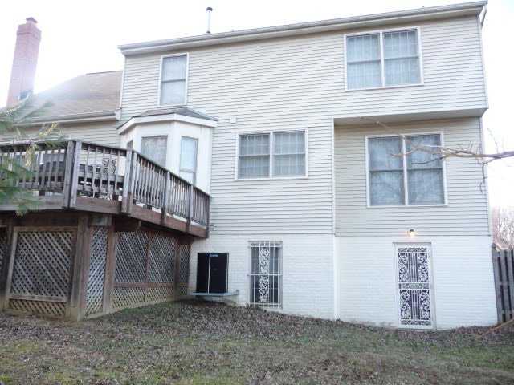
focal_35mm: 28
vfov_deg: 49.7
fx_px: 416
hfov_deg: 63.4
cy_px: 192
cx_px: 257
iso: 100
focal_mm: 4.7
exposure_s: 1/60
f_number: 3.3
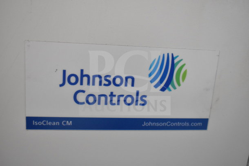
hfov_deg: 46.4
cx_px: 124
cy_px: 83
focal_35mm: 42
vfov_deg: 31.9
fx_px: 291
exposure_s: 1/50
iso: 2200
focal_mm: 28
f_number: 4.2
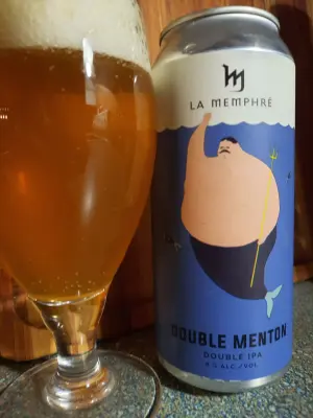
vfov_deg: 69.4
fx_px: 301
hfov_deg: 54.9
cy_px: 209
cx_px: 156
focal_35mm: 25
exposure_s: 1/30
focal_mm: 4.6
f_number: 2
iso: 320
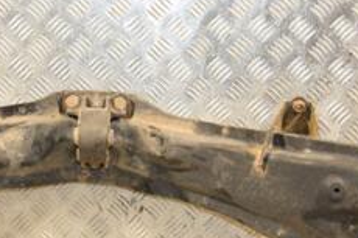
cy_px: 152
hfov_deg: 21.4
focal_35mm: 94
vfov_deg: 14.5
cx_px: 75
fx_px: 934
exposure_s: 1/125
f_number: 5
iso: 800
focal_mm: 24
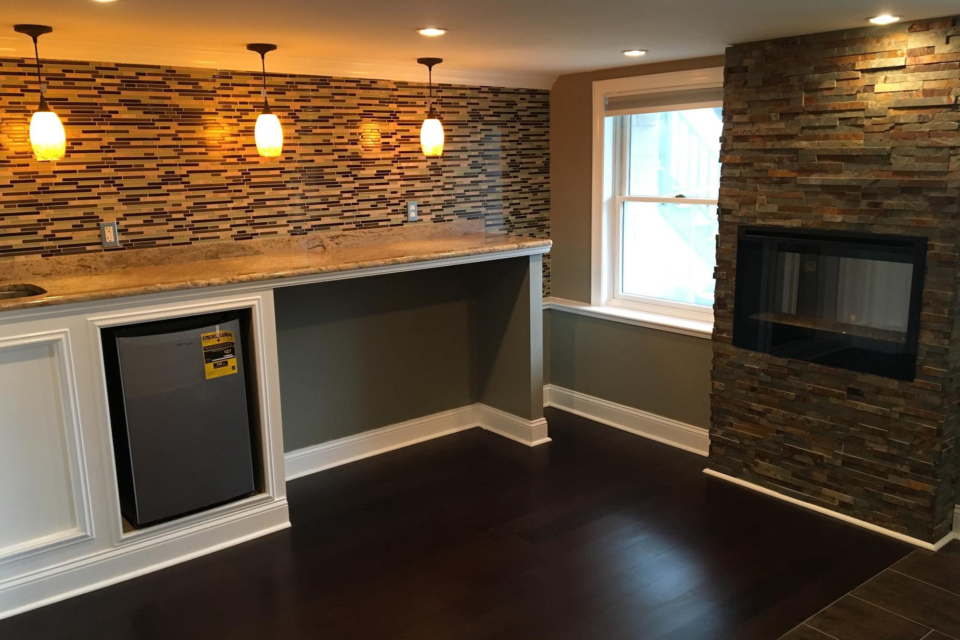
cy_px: 320
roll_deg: +1.6
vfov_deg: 42.3
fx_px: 826
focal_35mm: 31
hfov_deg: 60.3
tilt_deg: -12.7
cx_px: 467
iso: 160
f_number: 2.2
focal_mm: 4.15
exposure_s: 1/30
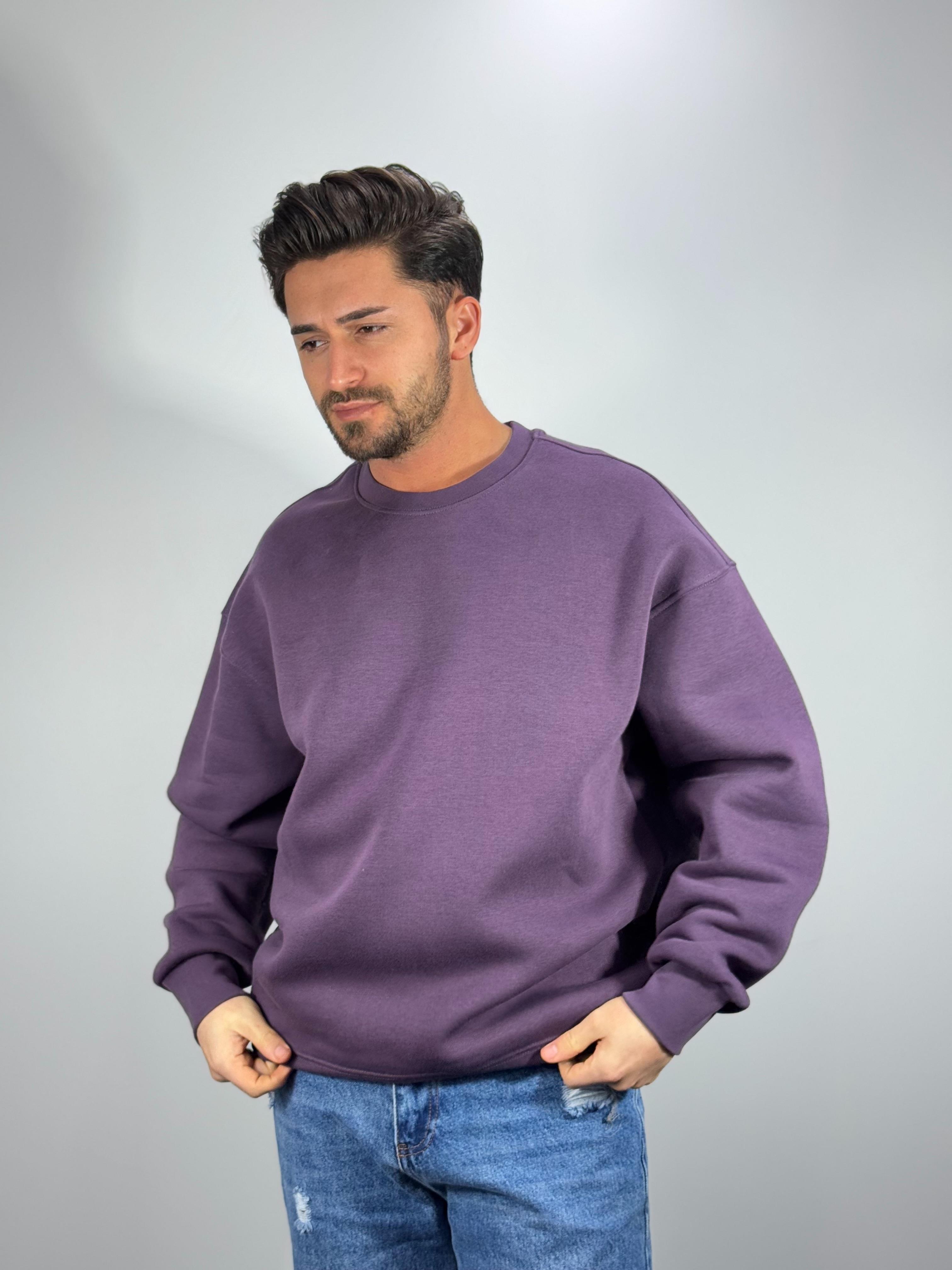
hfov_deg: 30.3
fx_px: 1760
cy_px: 635
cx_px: 476
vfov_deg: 39.7
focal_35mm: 48
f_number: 1.78
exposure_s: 1/100
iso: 125
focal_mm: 6.76
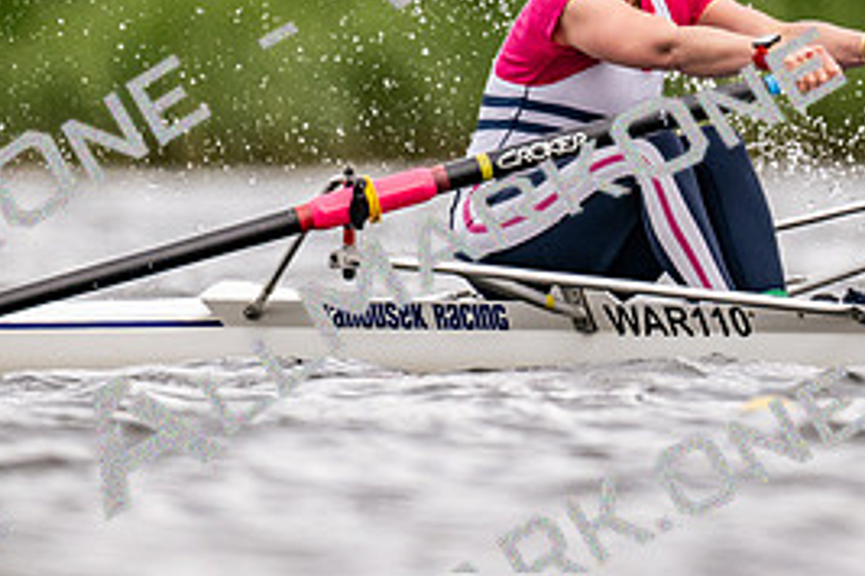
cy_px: 19
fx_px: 46971
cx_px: 748
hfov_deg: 1.1
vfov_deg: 0.7
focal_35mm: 1955
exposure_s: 1/2500
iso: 500
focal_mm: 600
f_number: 4
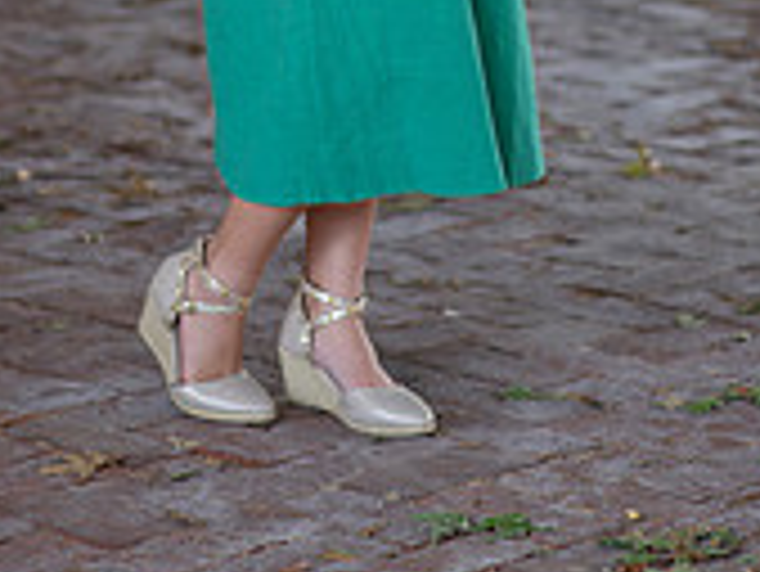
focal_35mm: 218
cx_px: 270
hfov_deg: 9.1
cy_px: -383
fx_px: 4790
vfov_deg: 6.7
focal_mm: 85
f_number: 2.5
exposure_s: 1/320
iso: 200
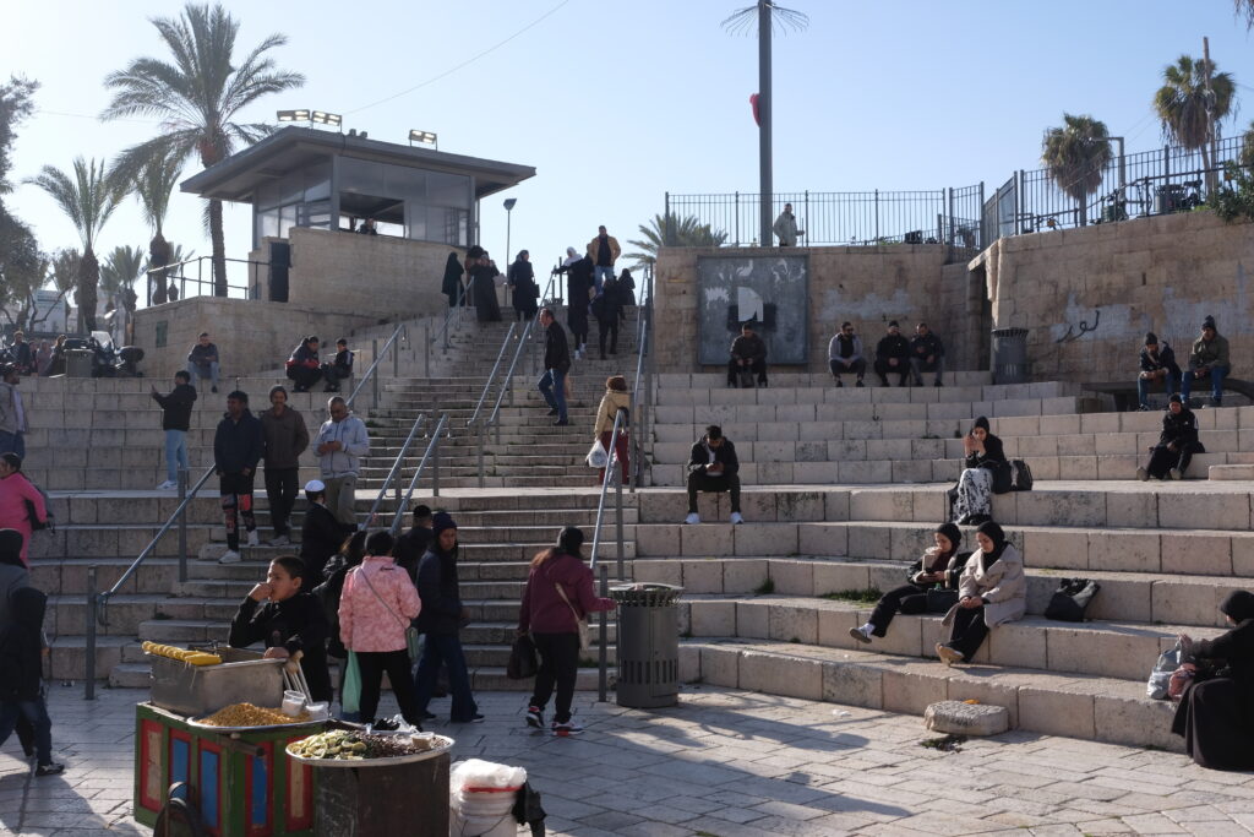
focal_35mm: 41
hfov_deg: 47.4
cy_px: 418
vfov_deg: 32.6
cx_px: 627
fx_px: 1428
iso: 200
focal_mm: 27
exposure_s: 1/250
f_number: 9
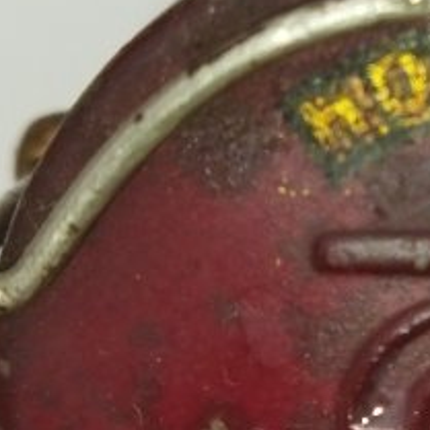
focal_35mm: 137
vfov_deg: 12.7
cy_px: 208
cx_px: 461
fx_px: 1925
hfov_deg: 12.5
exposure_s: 1/107
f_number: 1.79
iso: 100
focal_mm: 4.71
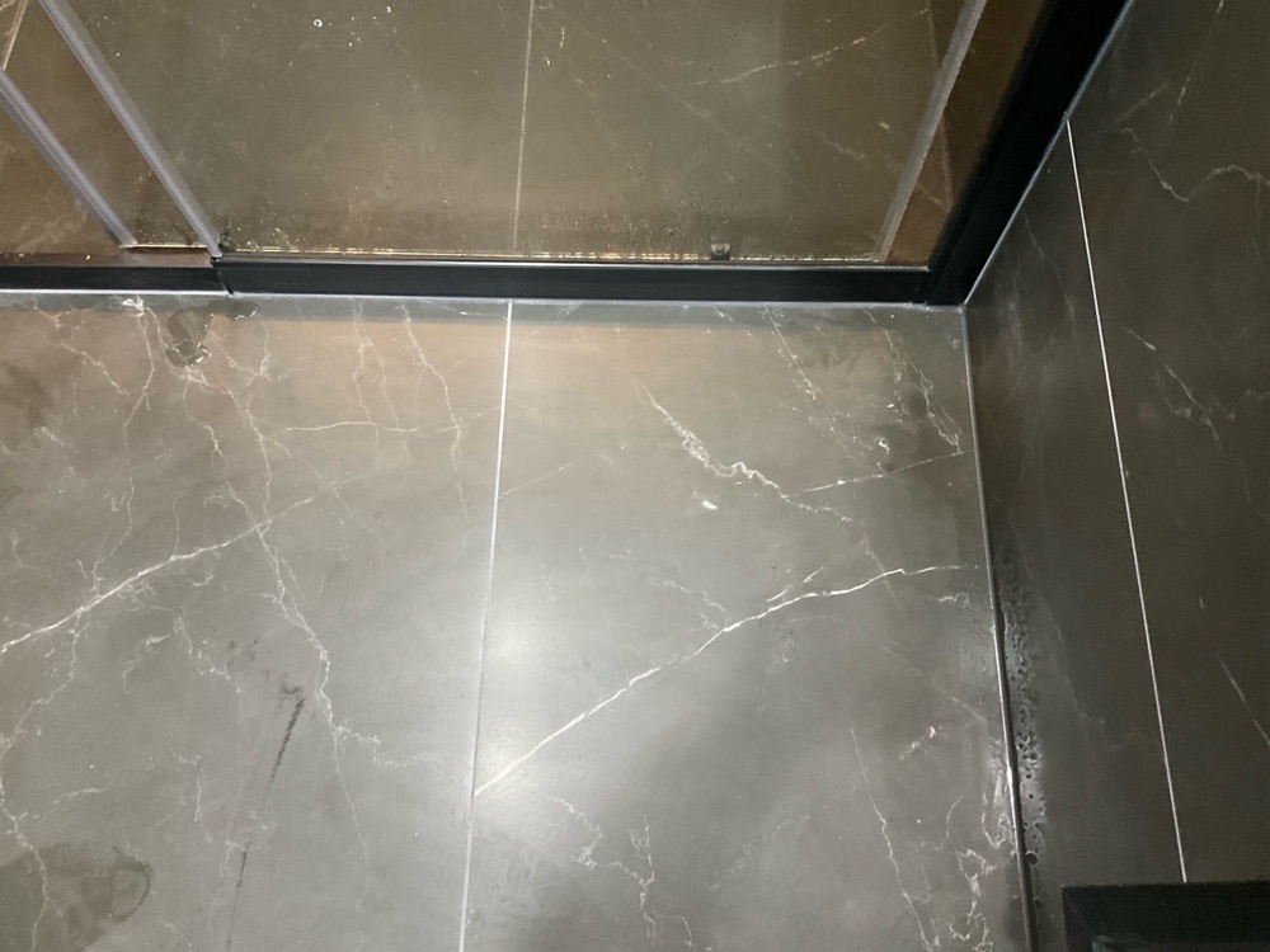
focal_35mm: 29
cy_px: 476
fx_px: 1064
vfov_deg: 48.2
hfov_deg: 61.7
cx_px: 635
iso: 320
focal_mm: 3
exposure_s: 1/33
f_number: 1.8
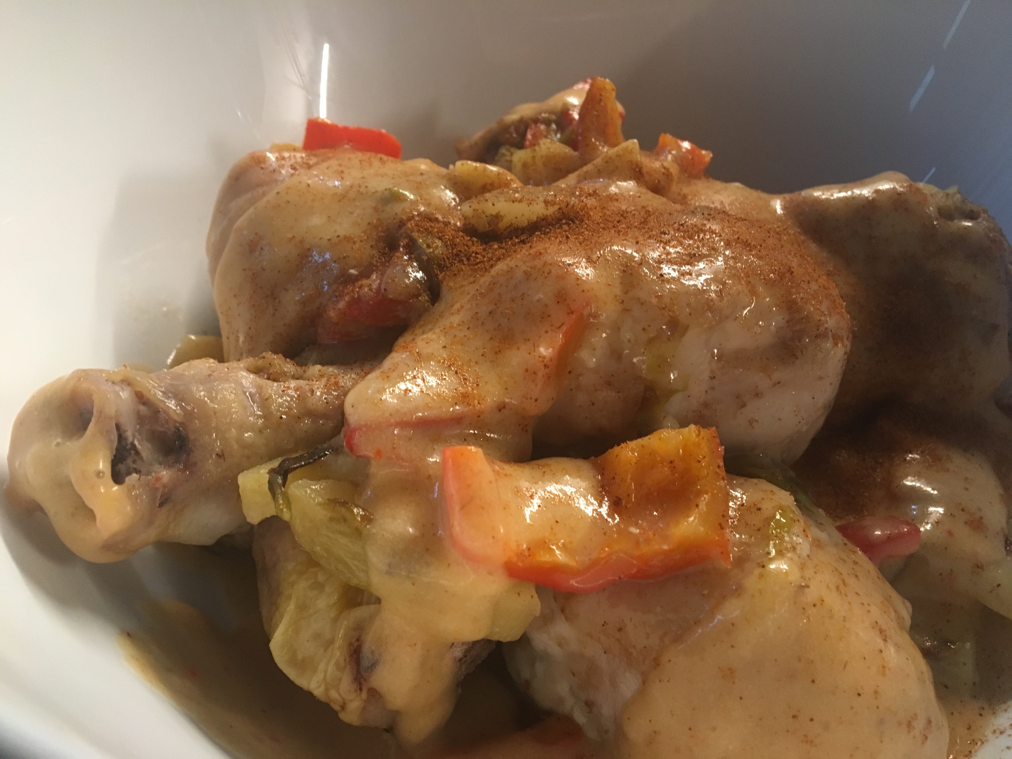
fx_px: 848
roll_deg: -5.3
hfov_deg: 61.7
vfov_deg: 48.2
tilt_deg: -41.9
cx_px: 506
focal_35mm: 29
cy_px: 380
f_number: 2.2
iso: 160
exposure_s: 1/33
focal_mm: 4.15
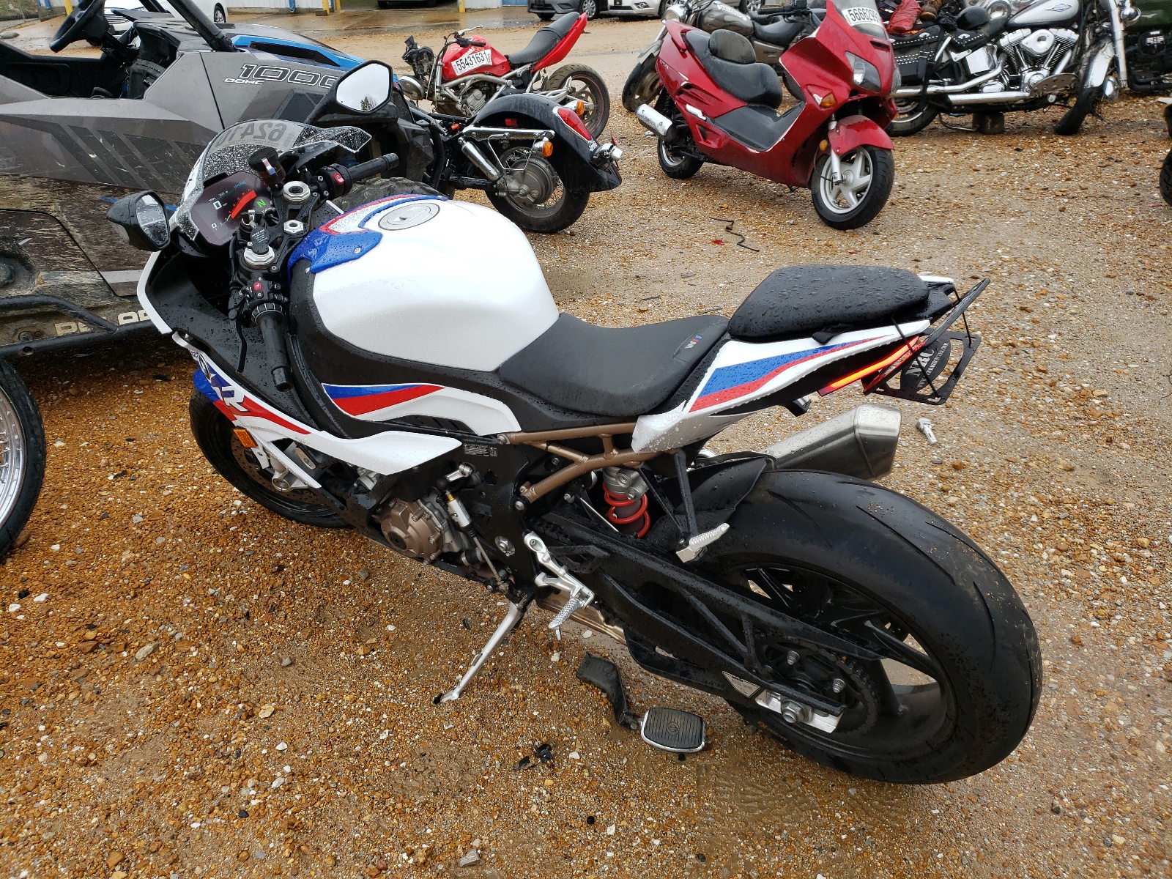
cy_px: 440
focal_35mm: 26
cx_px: 586
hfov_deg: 67.3
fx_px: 880
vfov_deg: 53.1
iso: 50
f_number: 1.5
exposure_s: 1/303
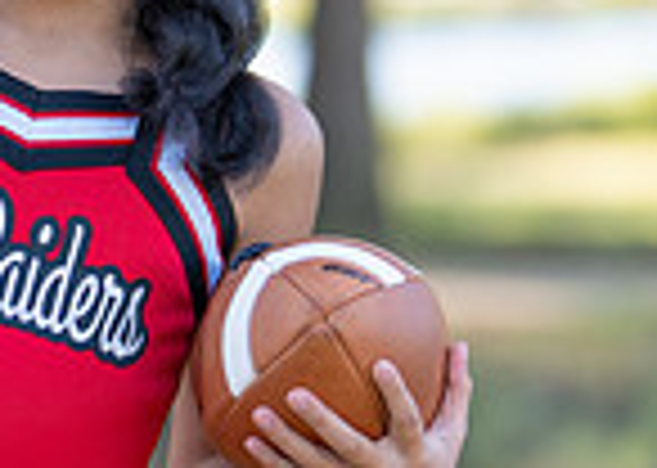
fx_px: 3952
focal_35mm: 212
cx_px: 81
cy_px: 148
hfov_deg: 9.5
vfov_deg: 6.8
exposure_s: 1/1000
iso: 100
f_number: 1.2
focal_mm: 50
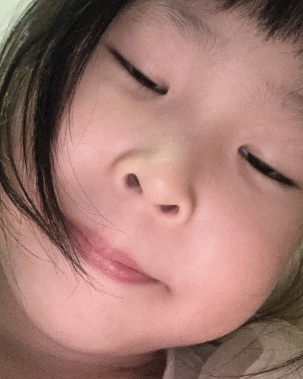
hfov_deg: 33.4
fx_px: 504
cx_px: 161
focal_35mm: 45
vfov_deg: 40.2
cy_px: 104
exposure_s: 1/38
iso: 250
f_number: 1.9
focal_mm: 2.69
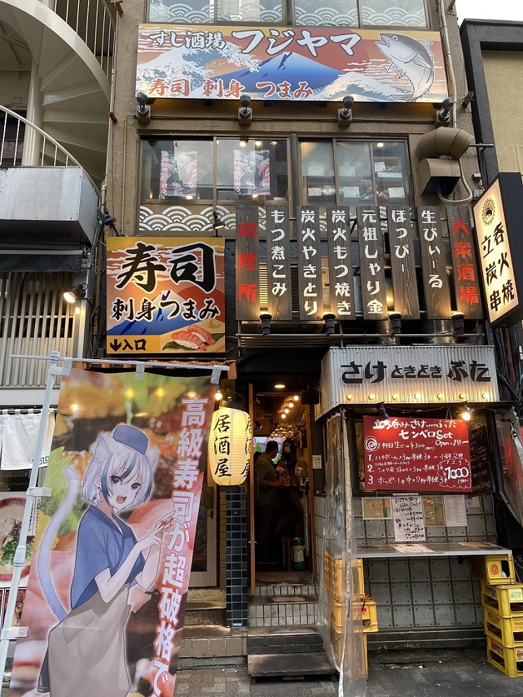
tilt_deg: +16.4
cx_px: 262
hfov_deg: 53.1
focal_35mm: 26
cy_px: 348
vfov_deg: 67.3
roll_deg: +1.1
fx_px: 524
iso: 64
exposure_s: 1/100
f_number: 1.8
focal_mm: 4.25
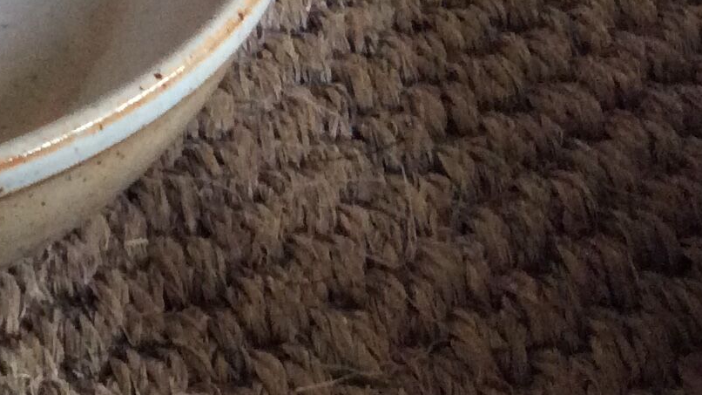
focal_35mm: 112
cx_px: -361
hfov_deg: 17.2
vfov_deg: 10.8
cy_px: 228
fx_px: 2084
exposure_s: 1/25
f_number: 2.4
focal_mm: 3.3
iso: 160
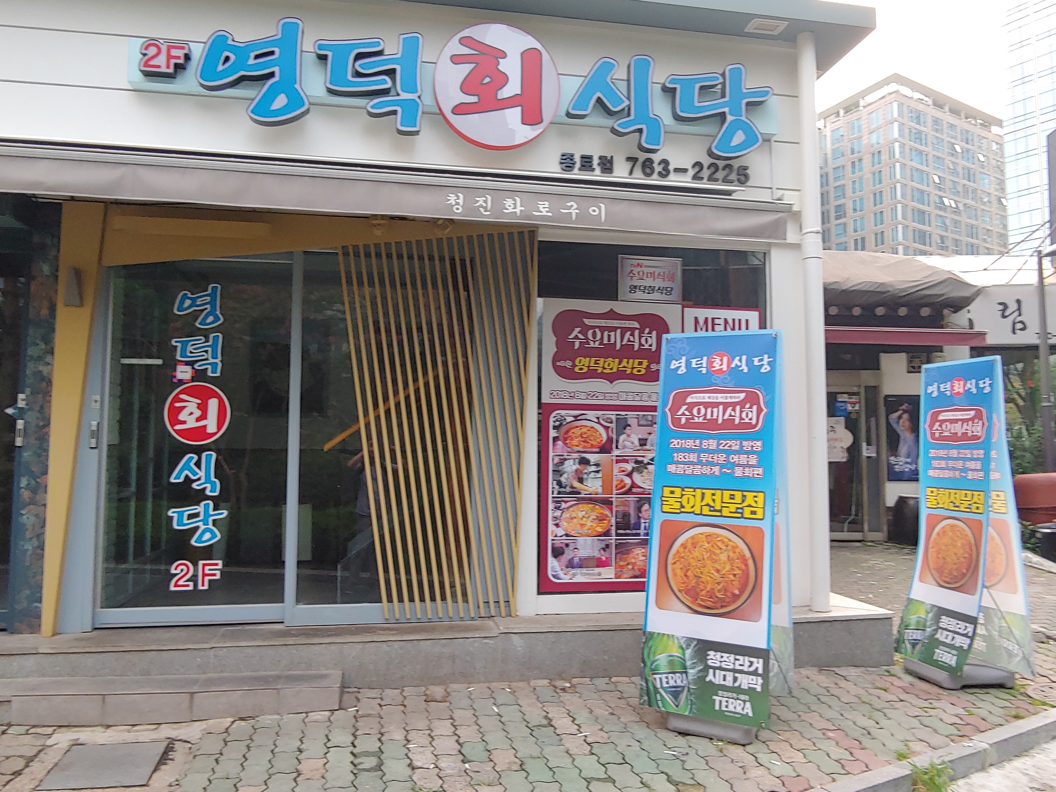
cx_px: 528
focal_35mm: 25
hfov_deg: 69.4
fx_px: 763
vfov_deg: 54.9
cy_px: 396
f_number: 1.9
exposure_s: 1/40
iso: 100
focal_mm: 2.18
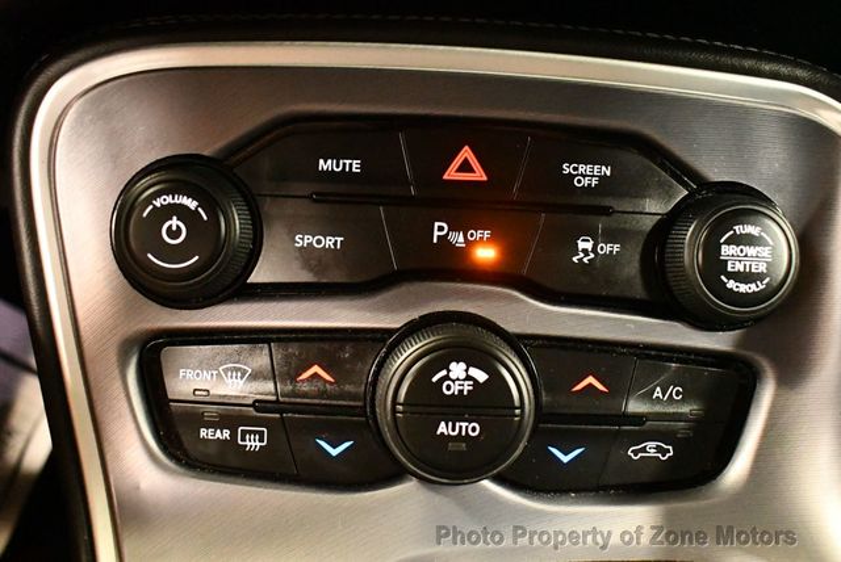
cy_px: 281
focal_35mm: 36
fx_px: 842
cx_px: 420
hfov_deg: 53.1
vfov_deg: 36.9
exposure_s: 1/50
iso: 12800
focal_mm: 18
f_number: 3.5
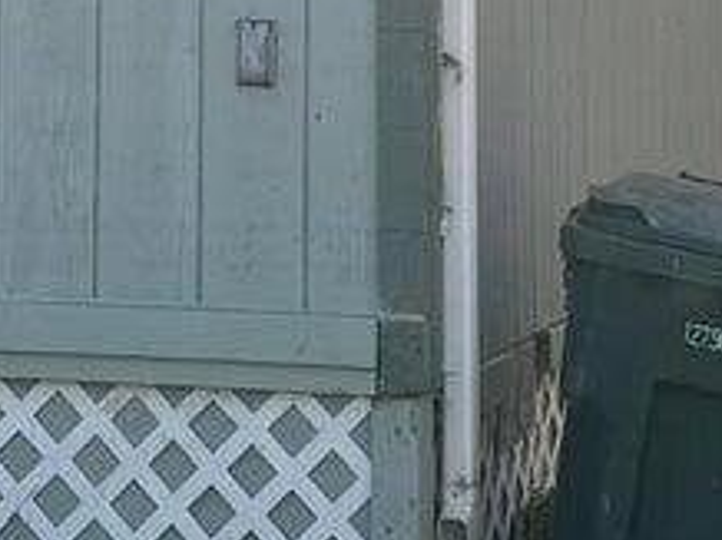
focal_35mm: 163
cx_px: 84
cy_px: -248
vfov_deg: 8.9
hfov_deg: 12.1
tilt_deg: +5.4
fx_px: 3396
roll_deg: -1.0
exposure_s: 1/1695
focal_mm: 5.96
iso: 50
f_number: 1.6
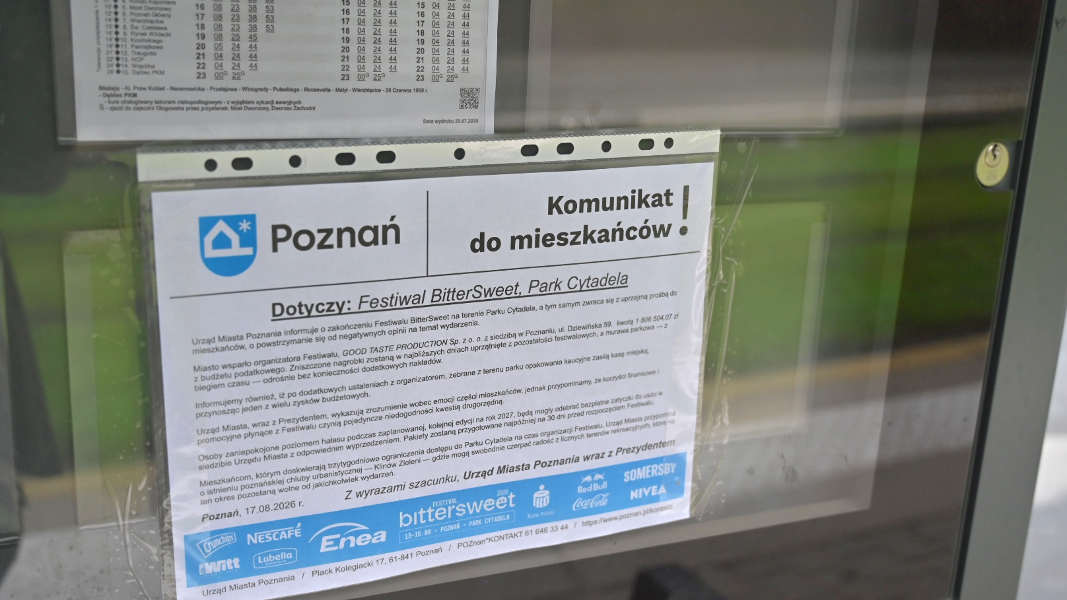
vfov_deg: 28.3
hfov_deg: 48.4
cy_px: 306
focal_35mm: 42
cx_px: 534
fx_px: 1188
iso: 280
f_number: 4
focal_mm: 40
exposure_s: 1/400
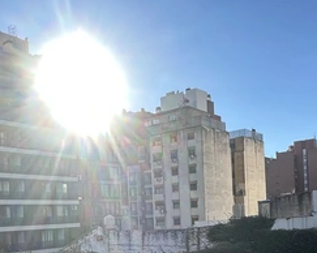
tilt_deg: +0.8
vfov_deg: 32.2
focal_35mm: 45
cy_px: 215
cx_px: 150
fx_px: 422
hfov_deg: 41.2
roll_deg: +2.6
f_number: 2.2
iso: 40
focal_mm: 2.22
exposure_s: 1/720
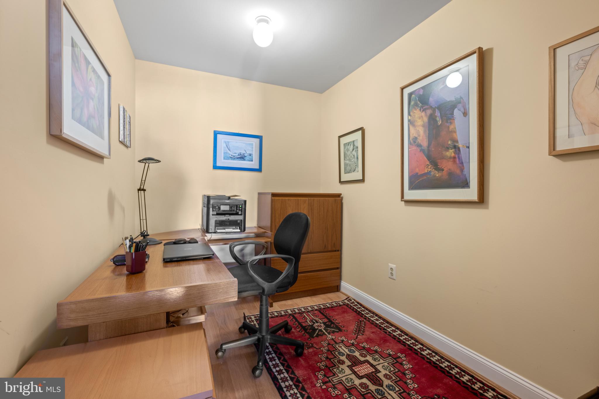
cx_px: 300
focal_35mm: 16
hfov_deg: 96.7
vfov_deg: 73.7
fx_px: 266
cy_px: 200
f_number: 6.3
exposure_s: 1.3
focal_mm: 16
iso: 320
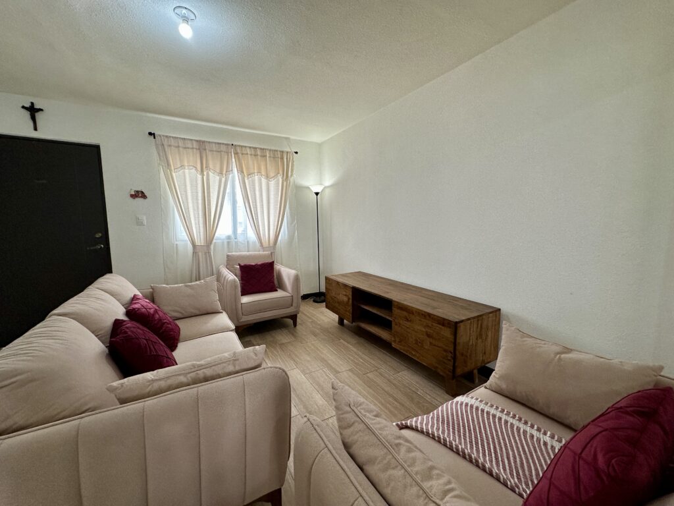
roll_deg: +0.4
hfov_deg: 102.1
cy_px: 253
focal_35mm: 14
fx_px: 273
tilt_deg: -6.9
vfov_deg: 85.7
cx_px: 337
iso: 125
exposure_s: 1/120
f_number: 2.2
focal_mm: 2.22
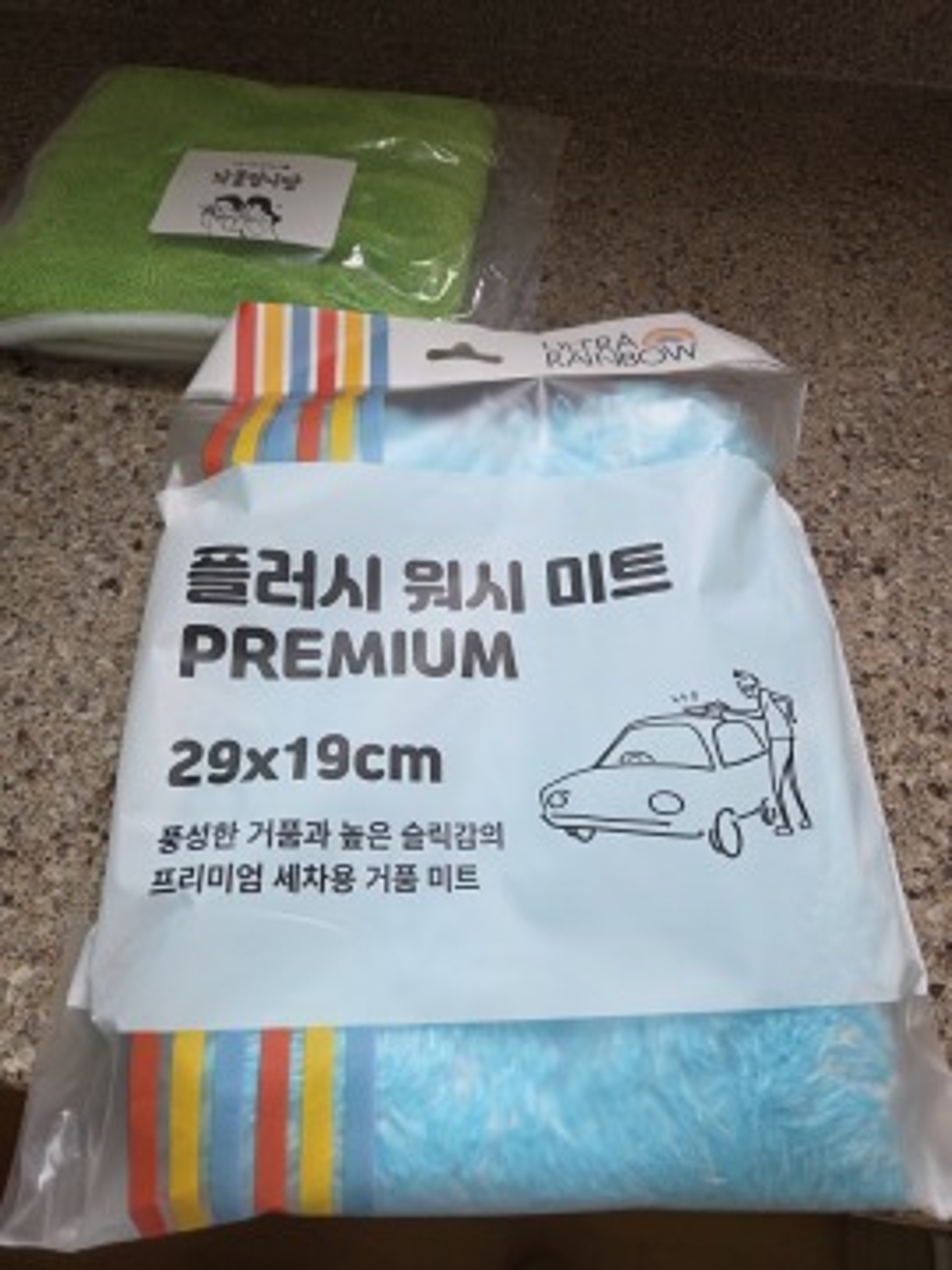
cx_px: 476
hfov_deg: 58.9
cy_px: 635
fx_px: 843
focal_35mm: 23
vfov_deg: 73.9
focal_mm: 5.4
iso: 160
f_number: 1.8
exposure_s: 1/120
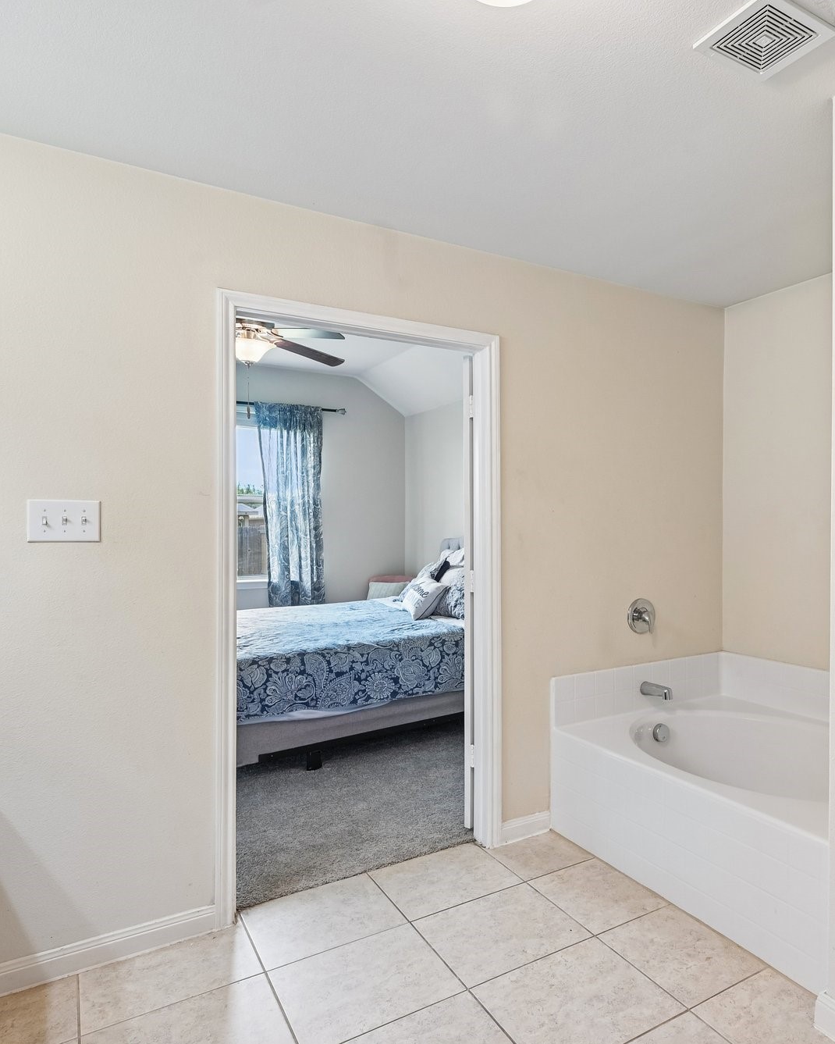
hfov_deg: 58.5
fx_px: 710
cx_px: 599
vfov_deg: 72.6
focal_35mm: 23
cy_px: 520
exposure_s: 1/15
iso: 400
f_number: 8
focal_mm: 16
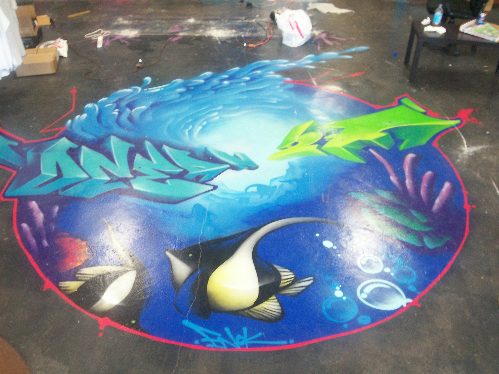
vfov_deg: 39.7
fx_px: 519
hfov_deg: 51.4
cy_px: 187
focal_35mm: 36
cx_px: 250
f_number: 4.5
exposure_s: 1/7.68
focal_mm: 5.9
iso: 140
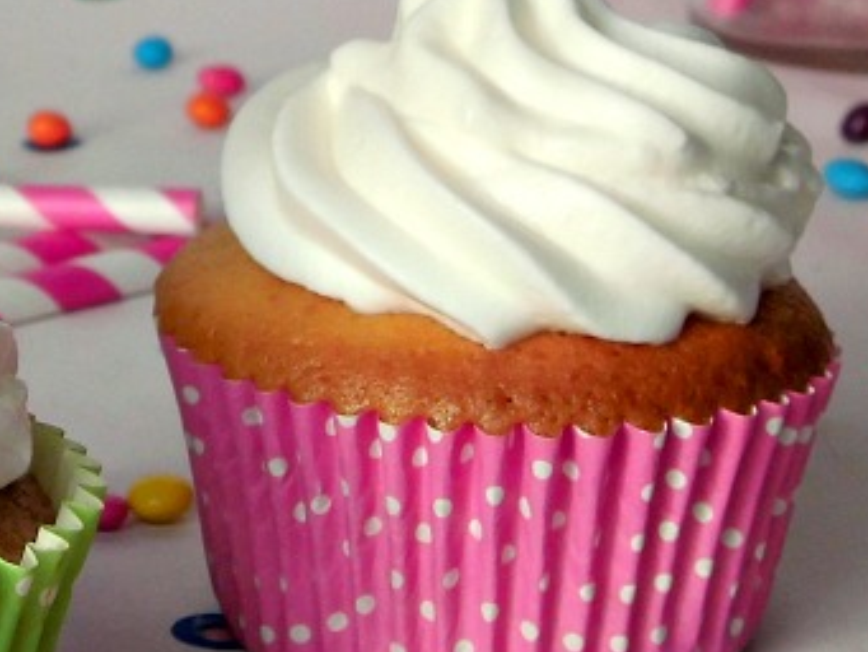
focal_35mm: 141
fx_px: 3537
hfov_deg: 13.8
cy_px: -13
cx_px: 53
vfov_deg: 10.4
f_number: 3.4
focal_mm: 8.3
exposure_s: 1/100
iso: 100
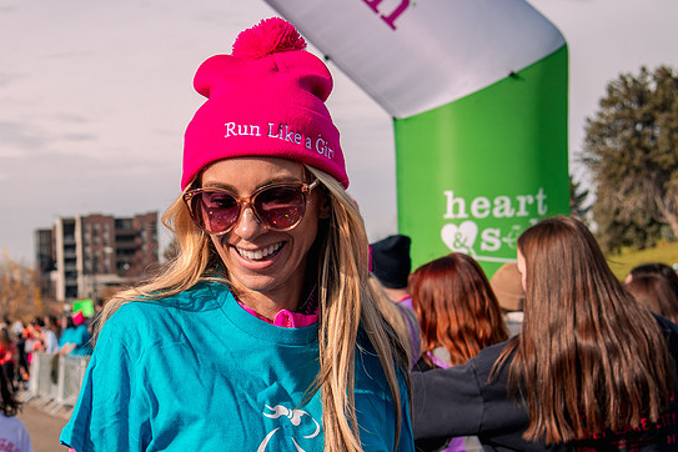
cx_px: 148
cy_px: 272
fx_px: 1846
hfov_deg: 20.6
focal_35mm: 98
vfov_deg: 14.0
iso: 200
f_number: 5.6
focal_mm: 44
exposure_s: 1/1000
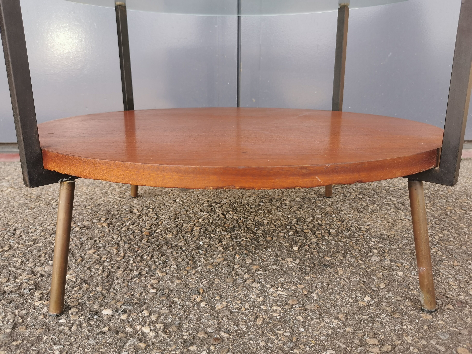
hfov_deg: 63.4
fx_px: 382
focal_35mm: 28
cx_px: 236
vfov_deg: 49.7
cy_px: 177
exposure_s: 1/210
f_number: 1.8
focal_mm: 5.58
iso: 50
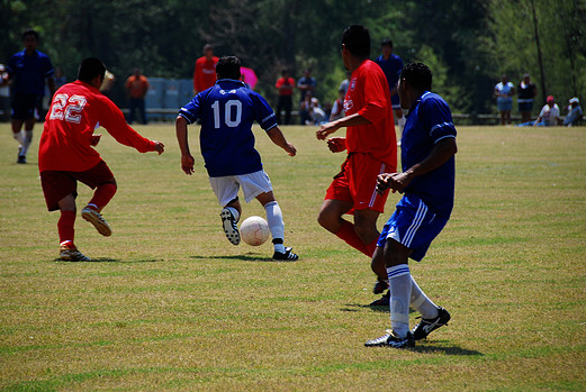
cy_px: 175
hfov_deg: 6.2
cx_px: 281
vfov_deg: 4.1
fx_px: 5444
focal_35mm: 334
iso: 100
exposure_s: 1/400
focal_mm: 200
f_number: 5.6
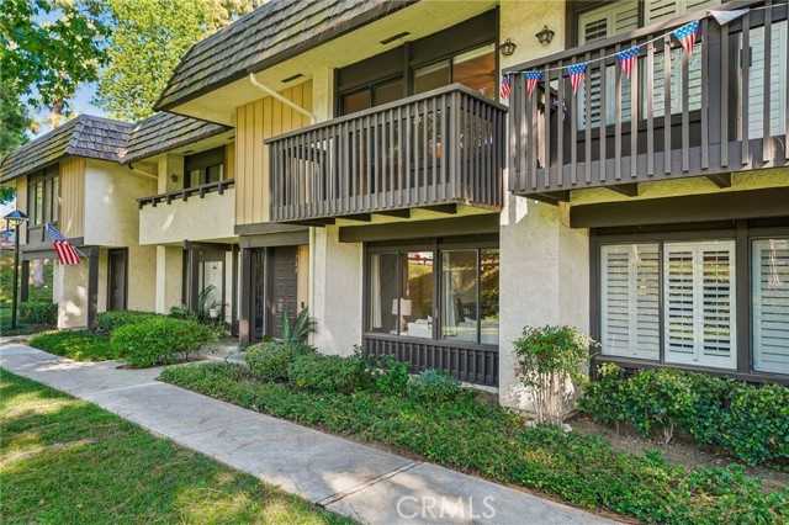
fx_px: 526
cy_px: 262
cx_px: 394
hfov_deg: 73.8
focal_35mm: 24
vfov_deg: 53.1
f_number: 8
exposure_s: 1/30
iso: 400
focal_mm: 24
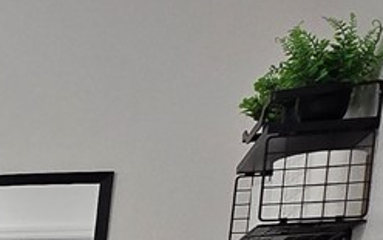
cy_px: 474
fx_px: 929
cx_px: -516
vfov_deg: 12.9
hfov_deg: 15.0
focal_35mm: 89
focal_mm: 2.2
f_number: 2.2
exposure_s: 1/60
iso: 100
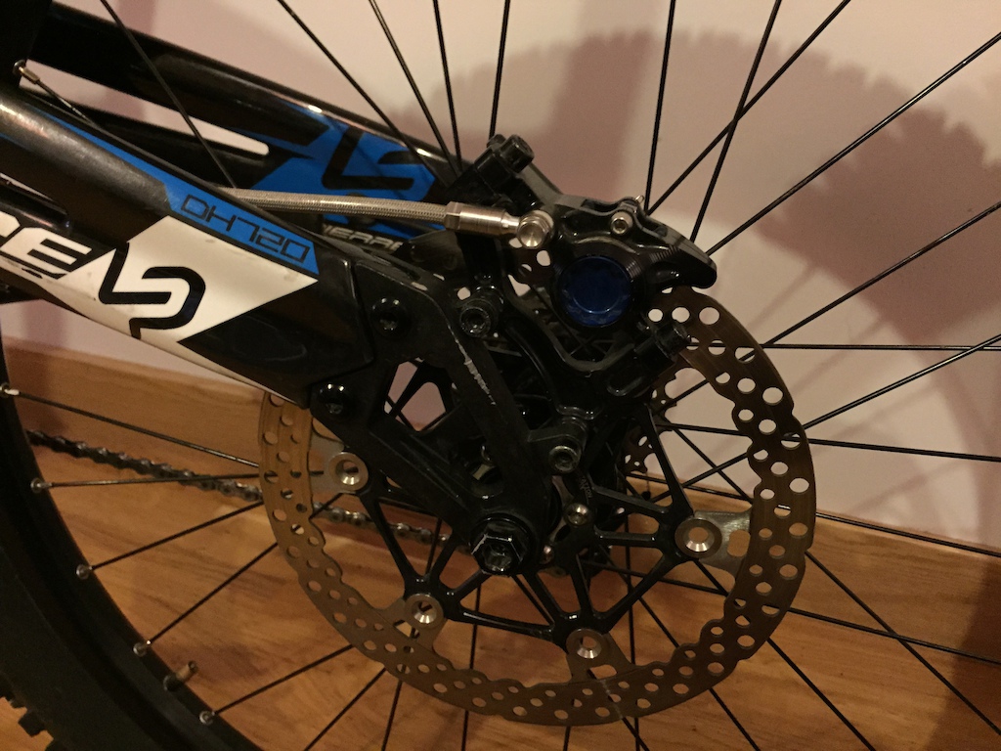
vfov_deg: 48.2
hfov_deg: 61.7
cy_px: 376
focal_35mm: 29
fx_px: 839
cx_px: 500
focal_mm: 4.15
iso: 500
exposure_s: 1/17
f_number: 2.2
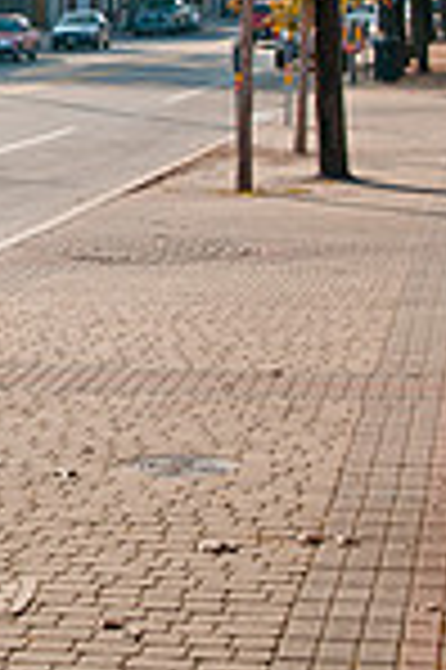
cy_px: 63
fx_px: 2198
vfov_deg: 17.1
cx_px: -155
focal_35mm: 118
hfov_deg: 11.3
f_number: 9
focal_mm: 26
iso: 200
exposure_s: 1/250
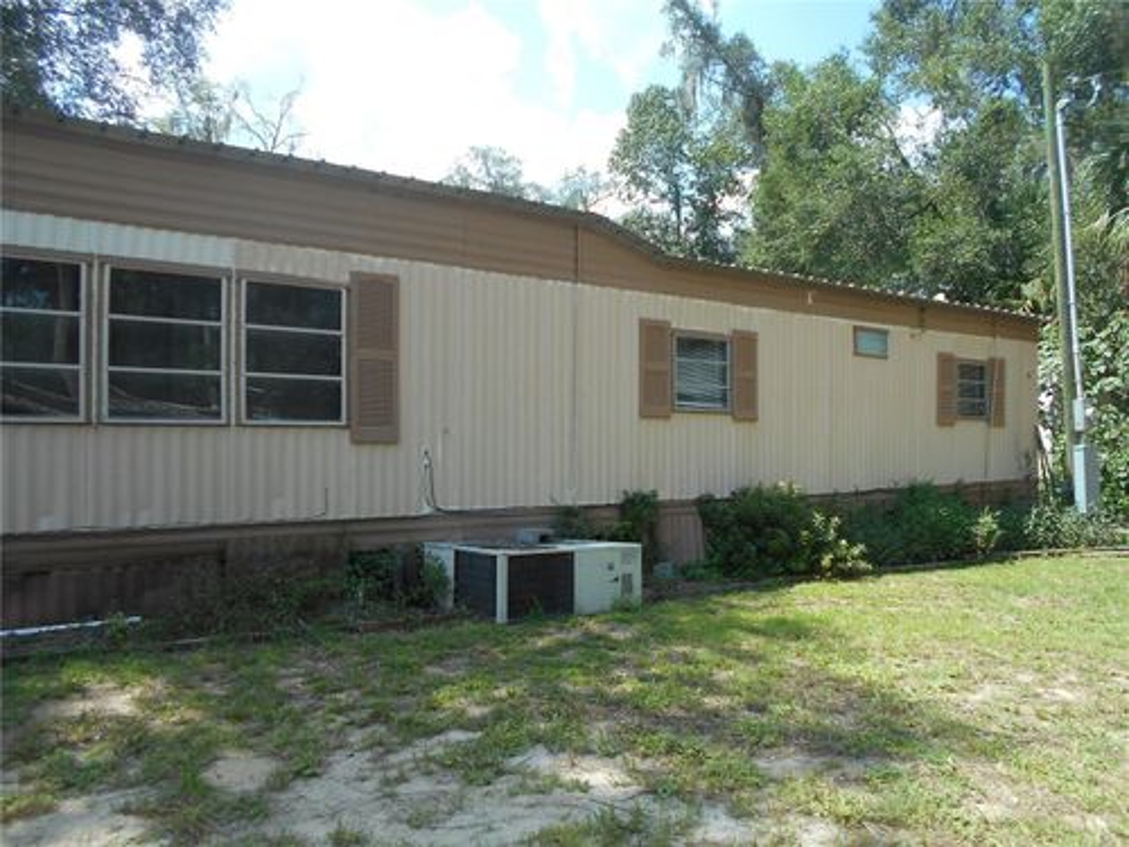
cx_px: 564
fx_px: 848
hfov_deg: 67.3
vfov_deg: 53.1
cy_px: 424
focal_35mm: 26
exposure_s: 1/400
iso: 80
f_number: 3.2
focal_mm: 4.6
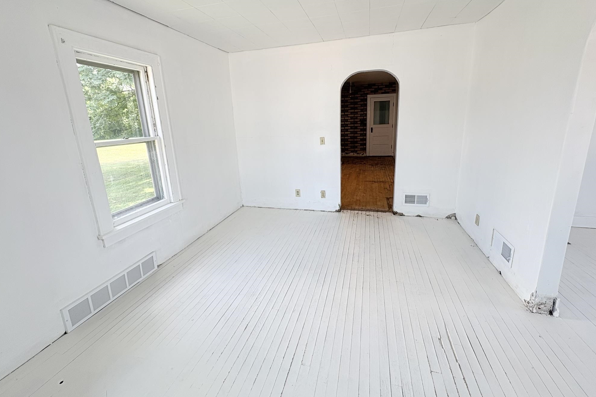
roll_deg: +2.2
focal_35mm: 15
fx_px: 248
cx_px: 303
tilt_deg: -13.1
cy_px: 173
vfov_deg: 77.0
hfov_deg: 100.4
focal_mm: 2.22
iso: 40
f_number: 2.2
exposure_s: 1/99
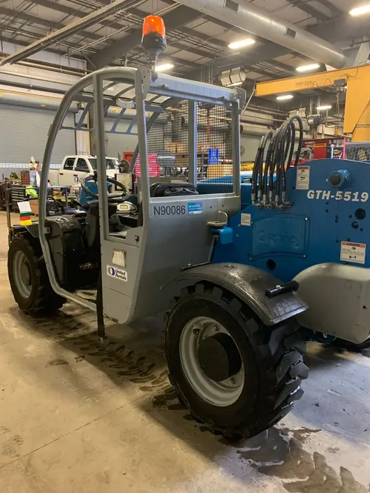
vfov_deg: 65.3
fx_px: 385
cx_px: 188
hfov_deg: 51.4
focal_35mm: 27
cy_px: 244
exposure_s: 1/40
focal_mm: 4.25
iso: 320
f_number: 1.8
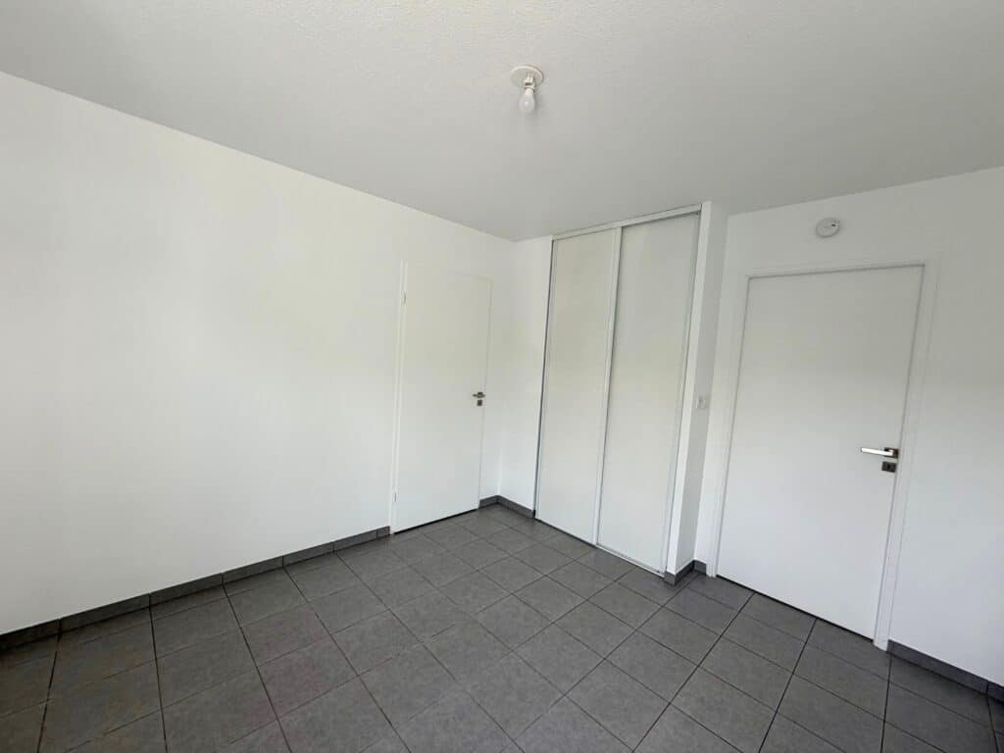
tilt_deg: -3.9
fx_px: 406
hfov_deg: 102.1
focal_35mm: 14
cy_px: 376
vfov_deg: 85.7
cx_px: 502
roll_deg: -3.9
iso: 64
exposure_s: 1/121
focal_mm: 2.22
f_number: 2.2
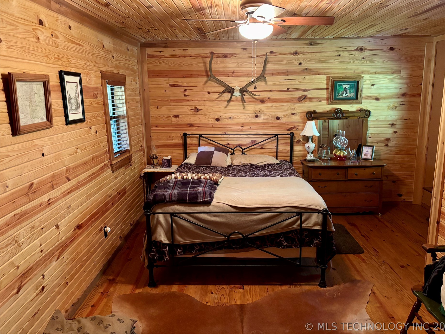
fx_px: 347
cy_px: 161
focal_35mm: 27
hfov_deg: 65.3
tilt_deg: -12.3
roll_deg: +0.4
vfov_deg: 51.3
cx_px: 229
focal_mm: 5.96
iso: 640
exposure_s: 1/30
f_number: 1.6
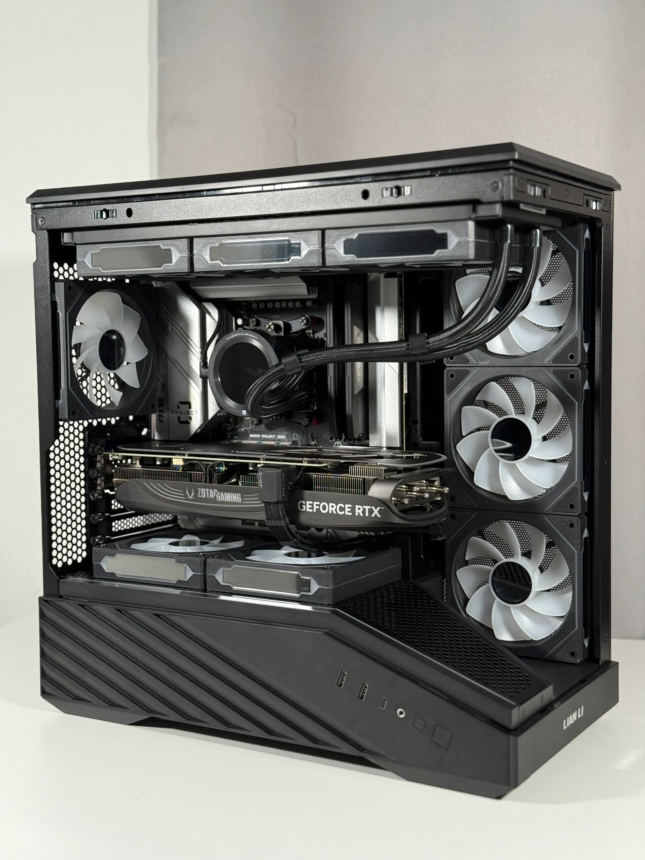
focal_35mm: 48
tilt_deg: -2.0
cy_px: 430
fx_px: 1193
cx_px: 322
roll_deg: +0.4
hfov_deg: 30.3
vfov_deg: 39.7
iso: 200
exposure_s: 1/54
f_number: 1.78
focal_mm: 6.76
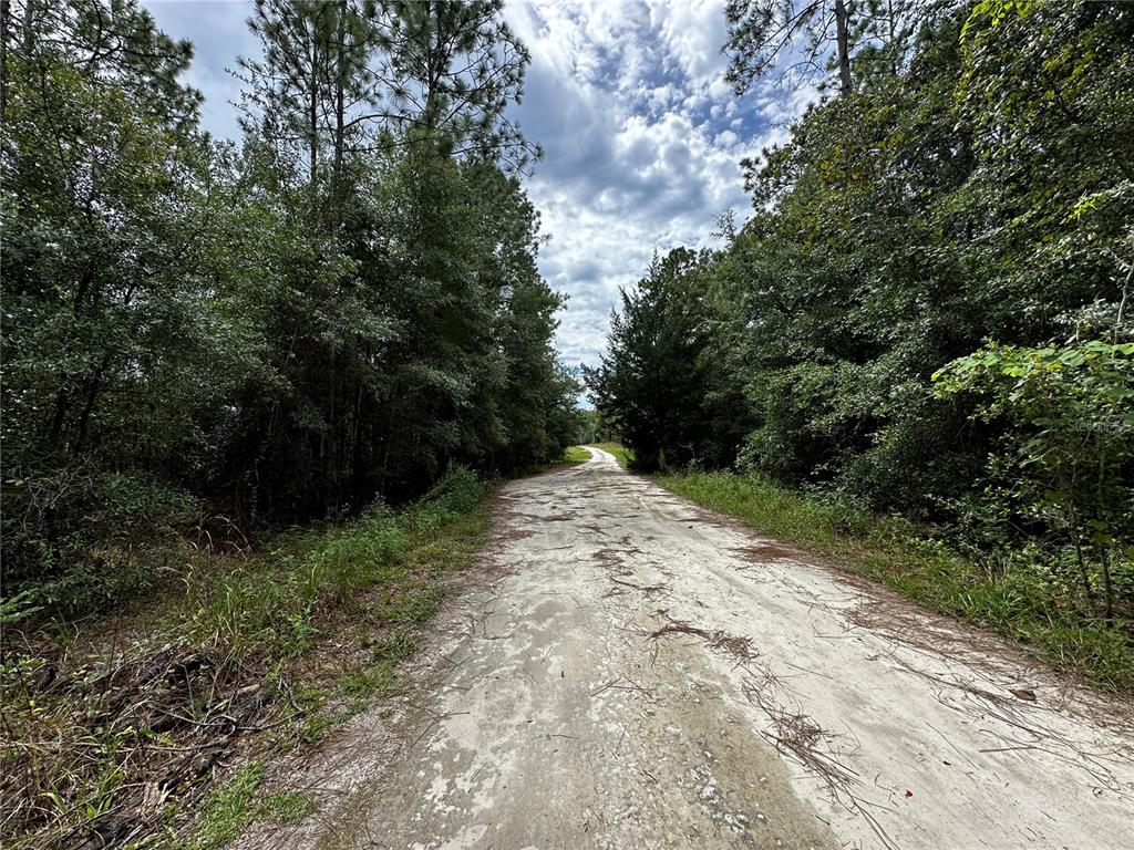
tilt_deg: +3.9
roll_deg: +1.0
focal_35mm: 14
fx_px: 459
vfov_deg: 85.7
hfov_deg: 102.1
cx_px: 567
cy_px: 425
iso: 40
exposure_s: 1/997
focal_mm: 2.22
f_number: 2.2
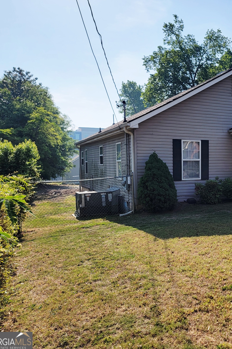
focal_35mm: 34
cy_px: 171
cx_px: 216
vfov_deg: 55.8
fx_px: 329
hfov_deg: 36.1
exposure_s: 1/1250
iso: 16
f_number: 1.8
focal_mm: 6.7
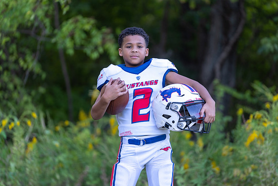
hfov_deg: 13.0
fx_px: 1220
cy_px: 93
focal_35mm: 158
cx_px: 139
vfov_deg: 8.7
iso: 320
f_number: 2.8
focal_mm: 158
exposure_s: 1/320
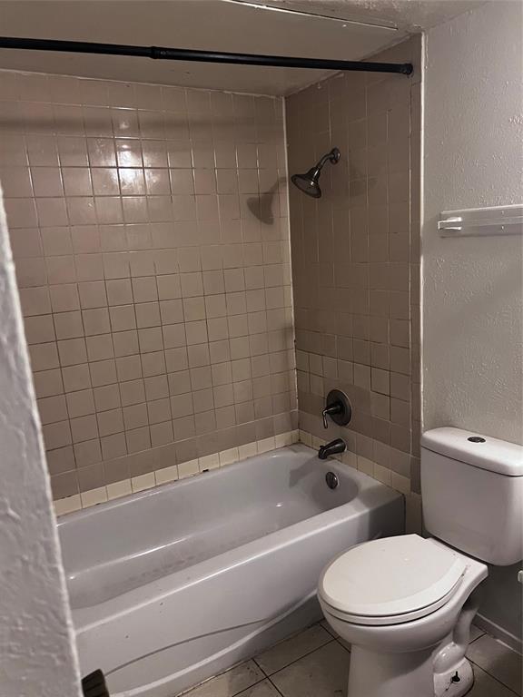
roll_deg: +3.3
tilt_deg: -11.5
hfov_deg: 53.1
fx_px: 524
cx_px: 262
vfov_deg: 67.3
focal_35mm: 26
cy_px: 348
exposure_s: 1/60
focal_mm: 5.7
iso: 320
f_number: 1.5
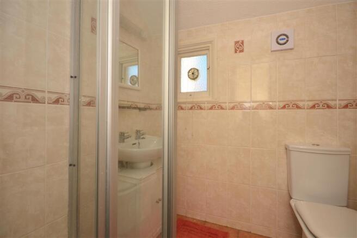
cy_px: 119
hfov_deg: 100.4
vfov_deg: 77.3
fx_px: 149
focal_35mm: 15
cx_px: 178
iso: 200
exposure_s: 1/200
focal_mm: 10
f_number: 10
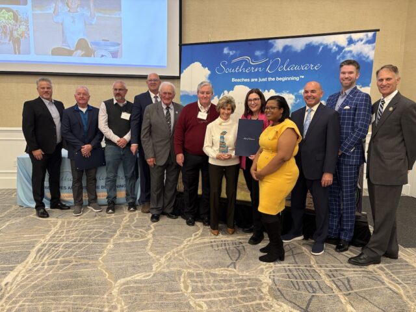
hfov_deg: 67.3
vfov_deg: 53.1
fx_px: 312
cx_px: 208
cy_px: 156
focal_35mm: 26
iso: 250
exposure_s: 1/60
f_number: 1.6
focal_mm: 5.96
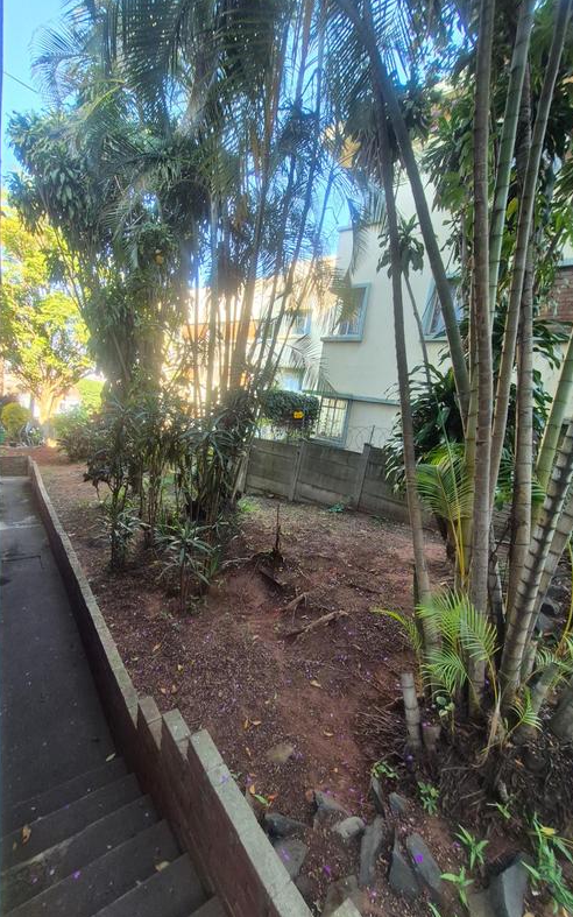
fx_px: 350
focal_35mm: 14
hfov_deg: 78.3
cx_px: 250
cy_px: 456
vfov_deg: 105.3
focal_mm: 1.74
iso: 64
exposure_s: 1/50
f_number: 2.2
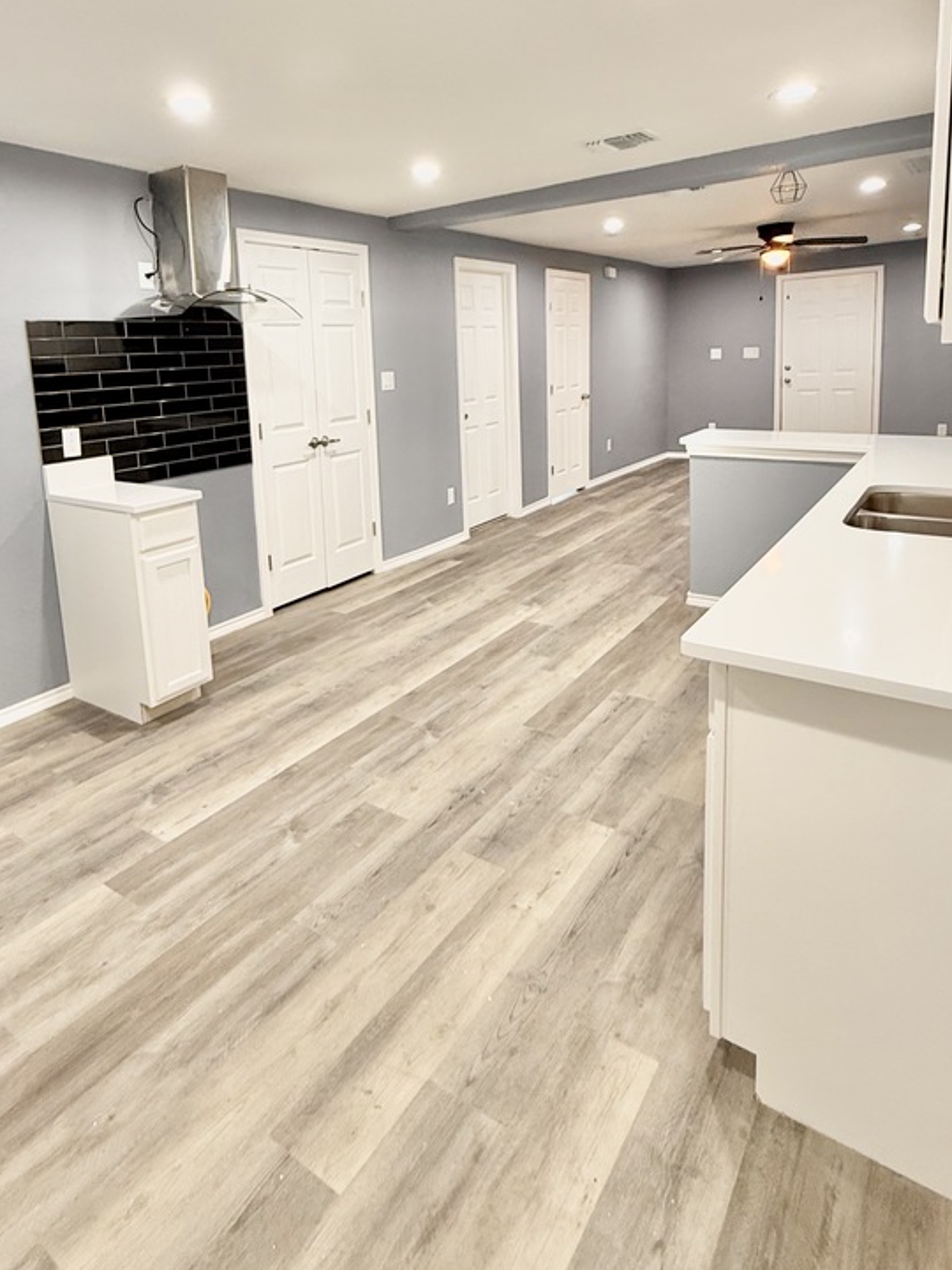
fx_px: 770
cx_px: 425
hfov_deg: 63.3
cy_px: 474
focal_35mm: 21
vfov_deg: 77.5
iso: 200
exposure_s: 1/60
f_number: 2.2
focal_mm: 2.22
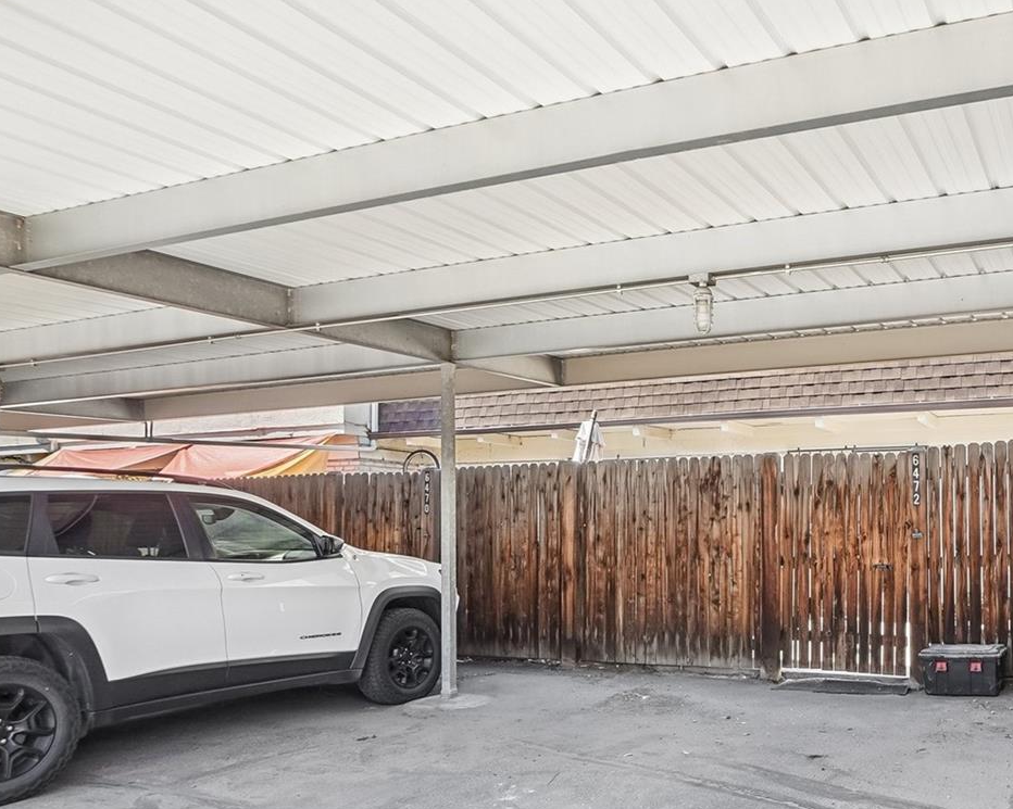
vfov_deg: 49.2
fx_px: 869
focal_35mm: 29
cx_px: 772
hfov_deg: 57.1
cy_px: 533
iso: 100
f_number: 8
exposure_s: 1/30
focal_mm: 12
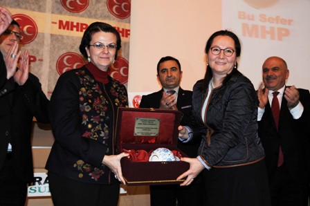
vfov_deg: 28.9
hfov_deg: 42.4
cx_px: 155
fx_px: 400
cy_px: 103
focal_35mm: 46
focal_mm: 31
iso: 500
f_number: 4.2
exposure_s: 1/60
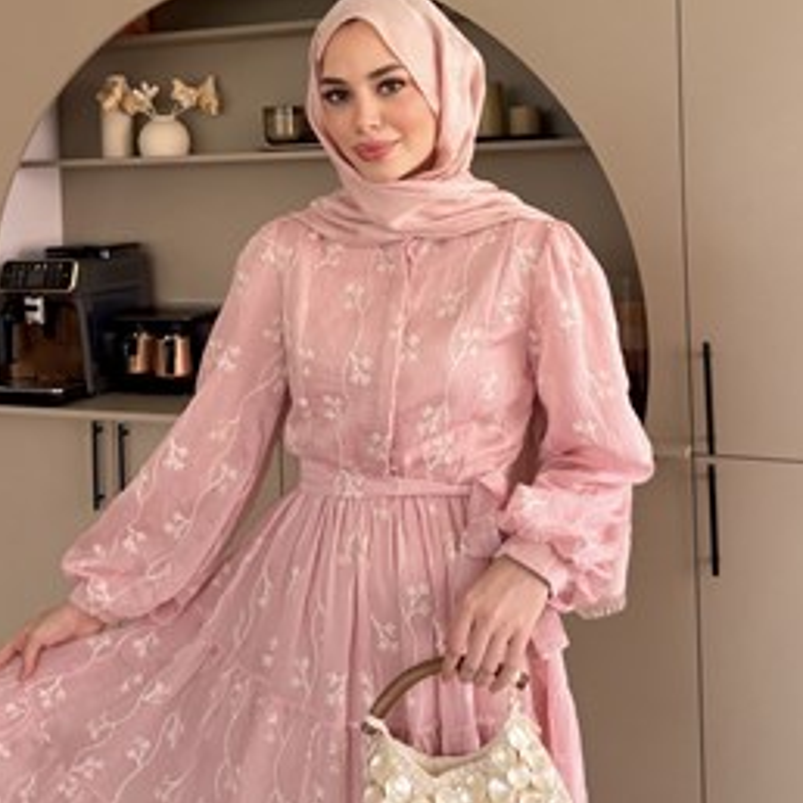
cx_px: 358
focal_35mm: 34
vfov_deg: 48.4
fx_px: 892
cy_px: 366
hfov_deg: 48.4
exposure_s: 1/121
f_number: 1.78
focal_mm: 6.76
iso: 80
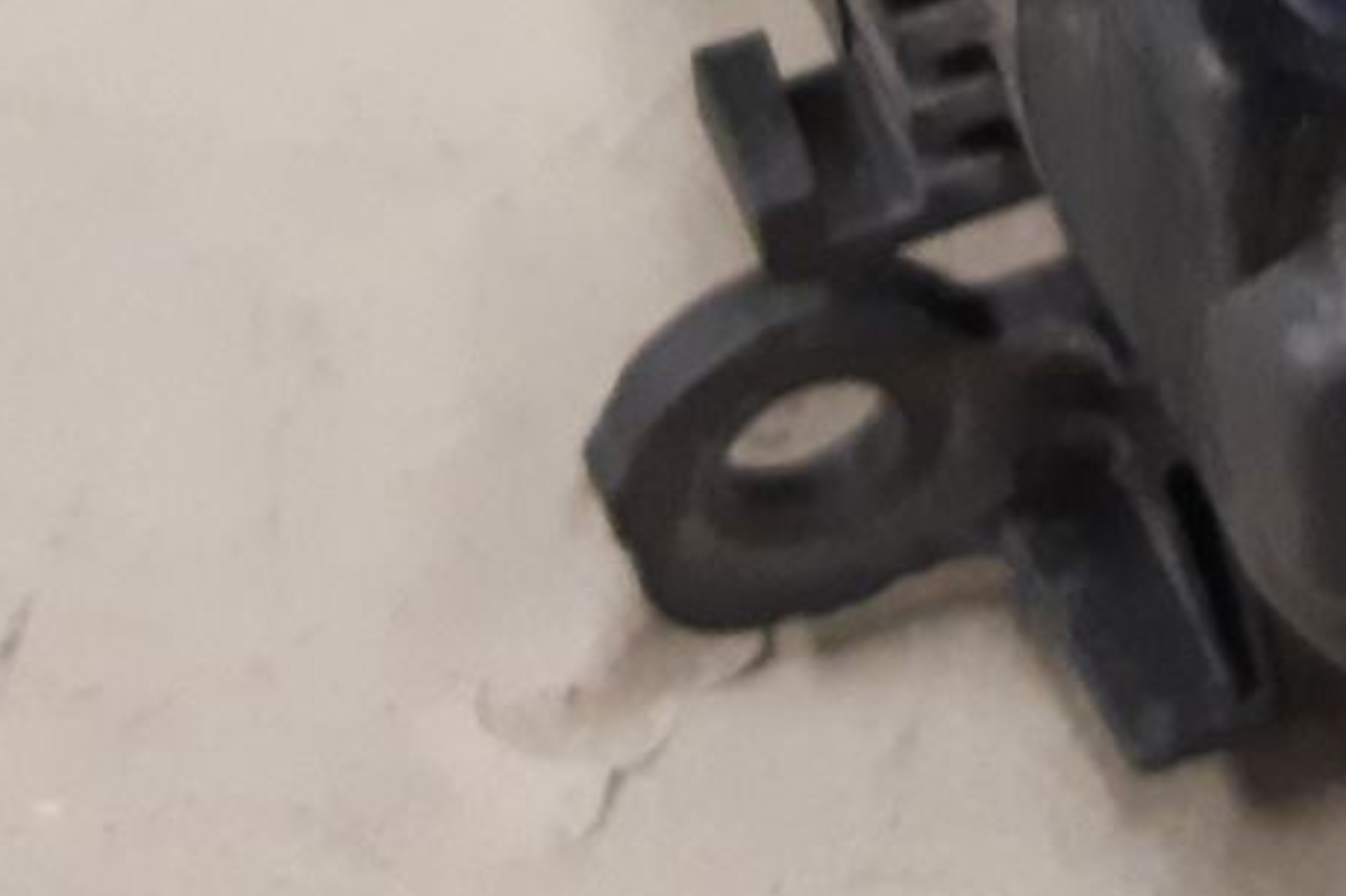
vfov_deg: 10.8
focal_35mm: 121
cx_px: 1514
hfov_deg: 16.4
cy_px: -517
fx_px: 4522
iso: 250
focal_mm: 3.93
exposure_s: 1/50
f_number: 1.7
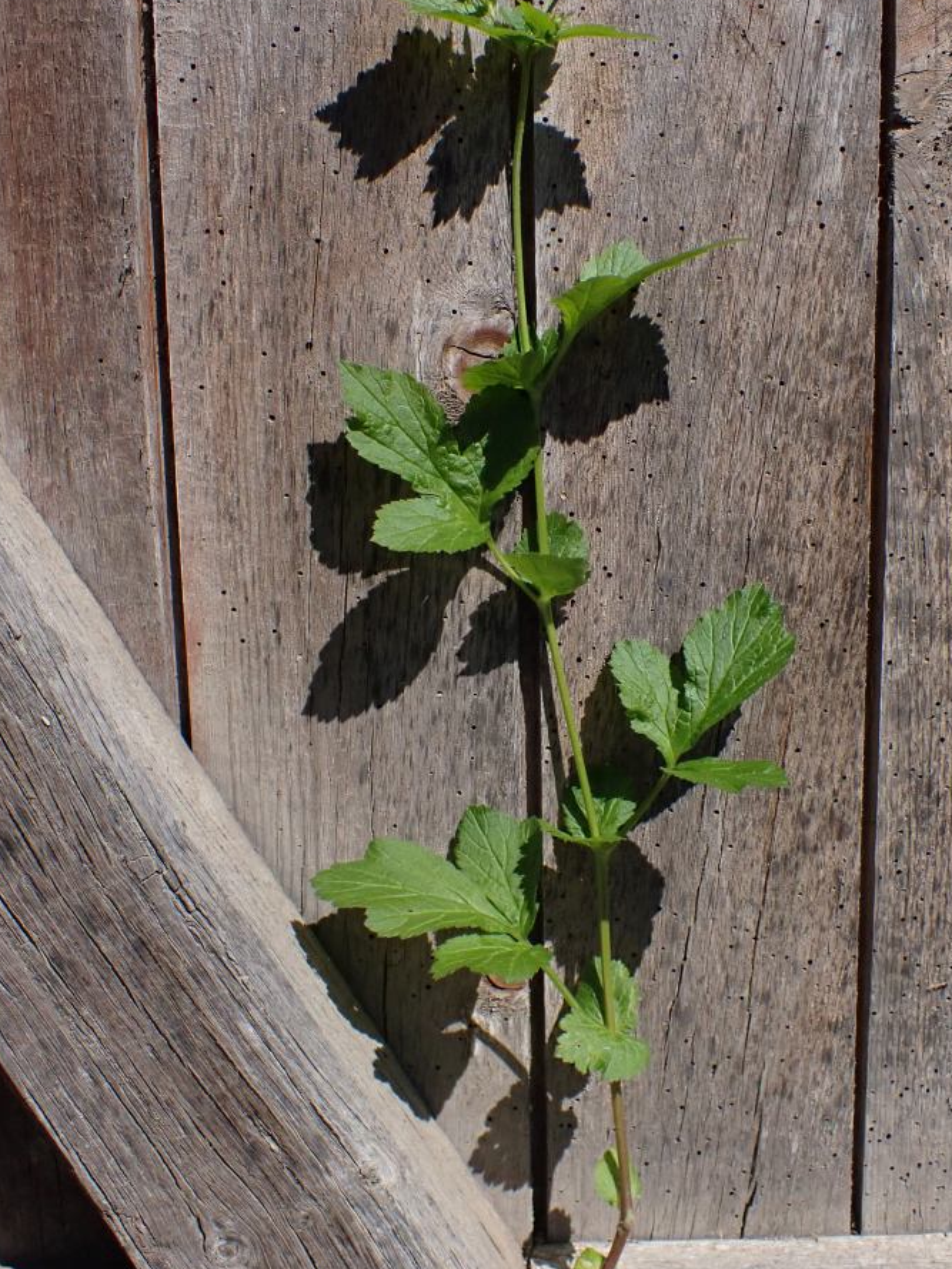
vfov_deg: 51.3
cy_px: 649
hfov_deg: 39.6
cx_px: 512
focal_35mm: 36
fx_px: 1320
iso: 320
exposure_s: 1/800
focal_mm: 5.4
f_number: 9
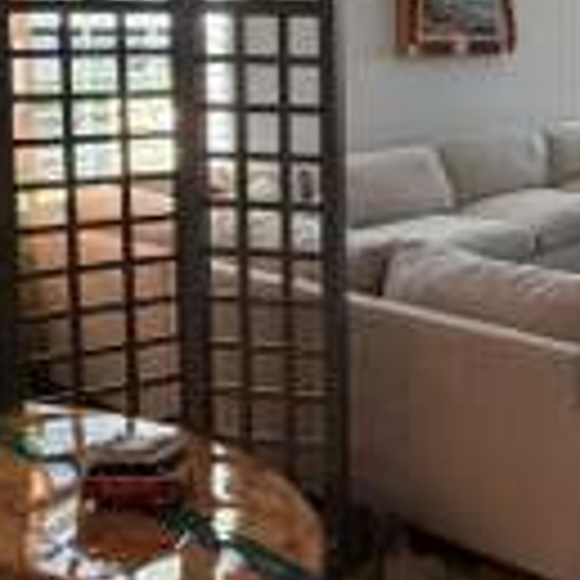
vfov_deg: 34.8
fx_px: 872
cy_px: 63
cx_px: 805
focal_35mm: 46
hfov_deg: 28.2
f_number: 2.2
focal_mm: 2.22
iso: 200
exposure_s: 1/120
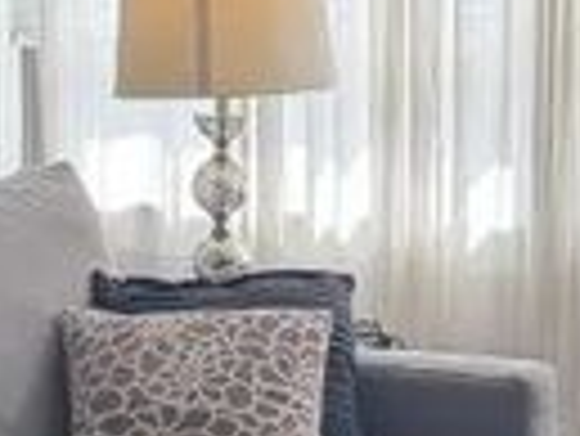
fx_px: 3203
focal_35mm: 191
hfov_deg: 10.3
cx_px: -9
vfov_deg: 7.8
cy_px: 139
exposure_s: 1/120
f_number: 1.78
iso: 250
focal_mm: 6.76
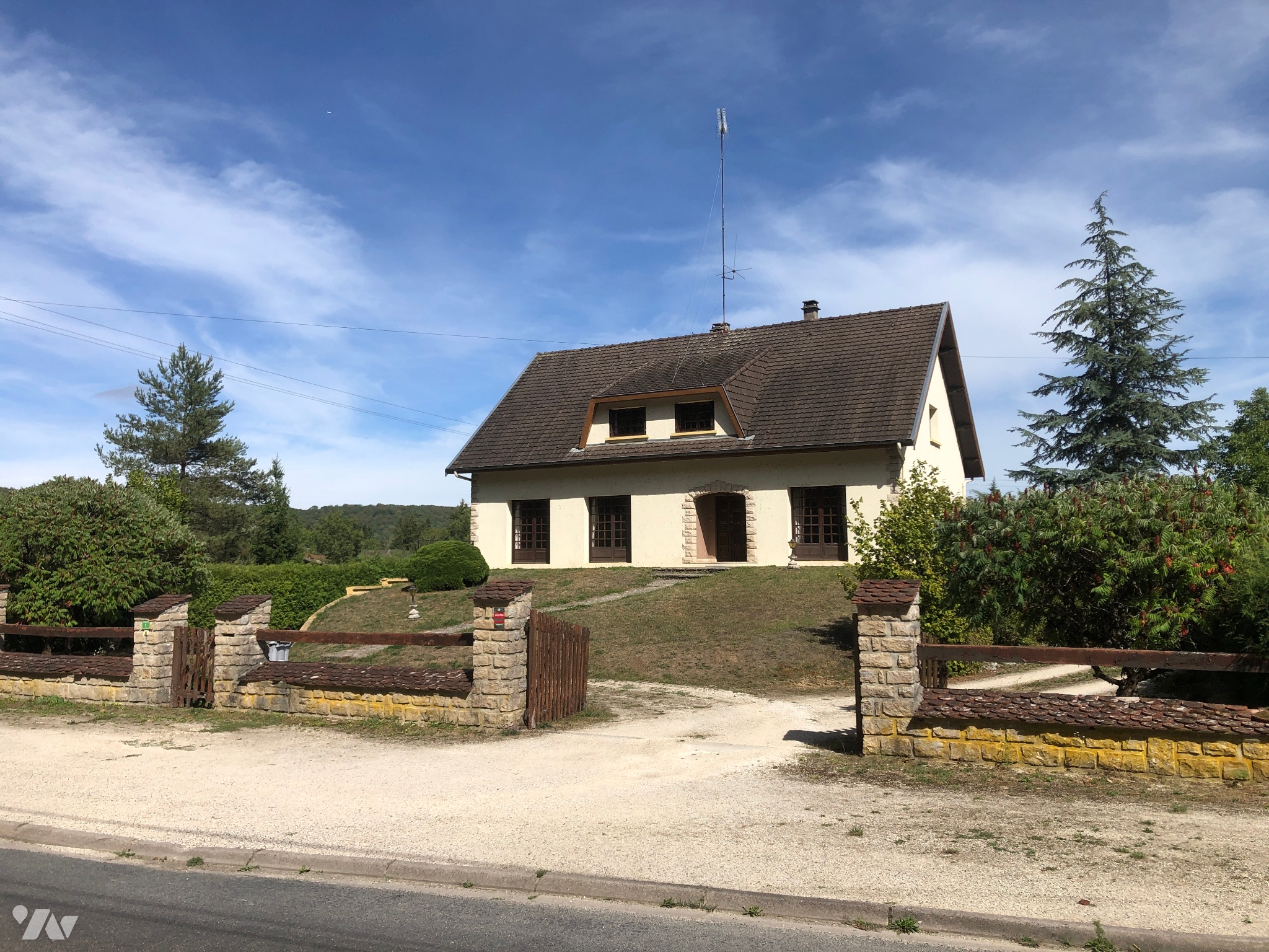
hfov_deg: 63.4
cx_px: 634
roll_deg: +1.1
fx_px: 1026
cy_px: 476
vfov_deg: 49.7
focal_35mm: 28
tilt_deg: +7.9
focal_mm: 3.99
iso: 25
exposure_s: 1/2825
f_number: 1.8
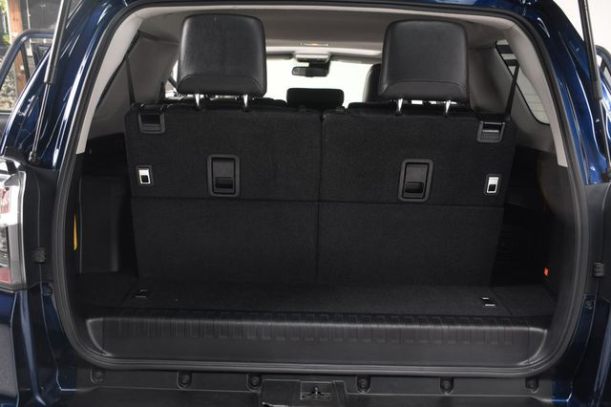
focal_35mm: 33
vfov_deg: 39.9
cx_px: 306
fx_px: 560
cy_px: 204
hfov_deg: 57.2
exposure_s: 1/160
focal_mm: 22
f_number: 3.5
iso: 100
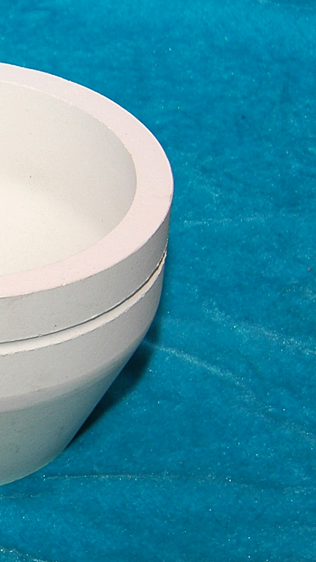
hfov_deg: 6.4
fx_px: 2667
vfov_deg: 12.0
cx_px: -518
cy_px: 393
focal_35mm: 179
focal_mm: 38
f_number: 8
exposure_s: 1/60
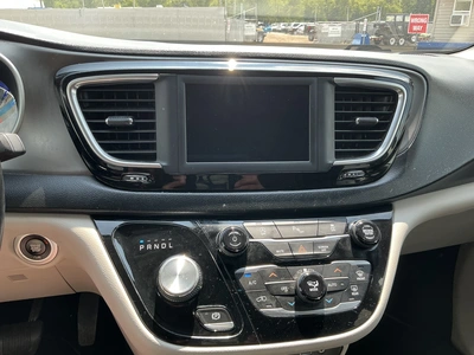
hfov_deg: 63.4
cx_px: 237
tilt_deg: -19.9
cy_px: 178
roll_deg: -0.4
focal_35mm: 28
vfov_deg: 49.7
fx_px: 383
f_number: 1.8
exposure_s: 1/122
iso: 20
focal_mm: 3
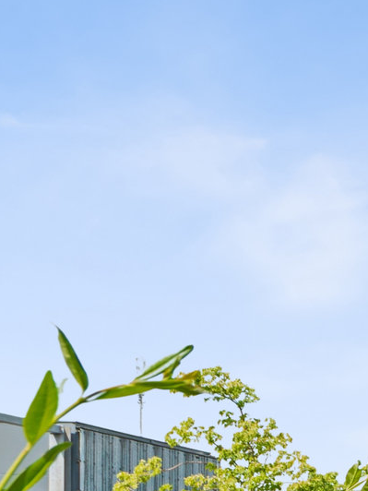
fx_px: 1460
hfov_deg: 10.4
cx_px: 1093
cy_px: 632
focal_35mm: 103
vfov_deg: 17.9
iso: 200
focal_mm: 19
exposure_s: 1/200
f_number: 10
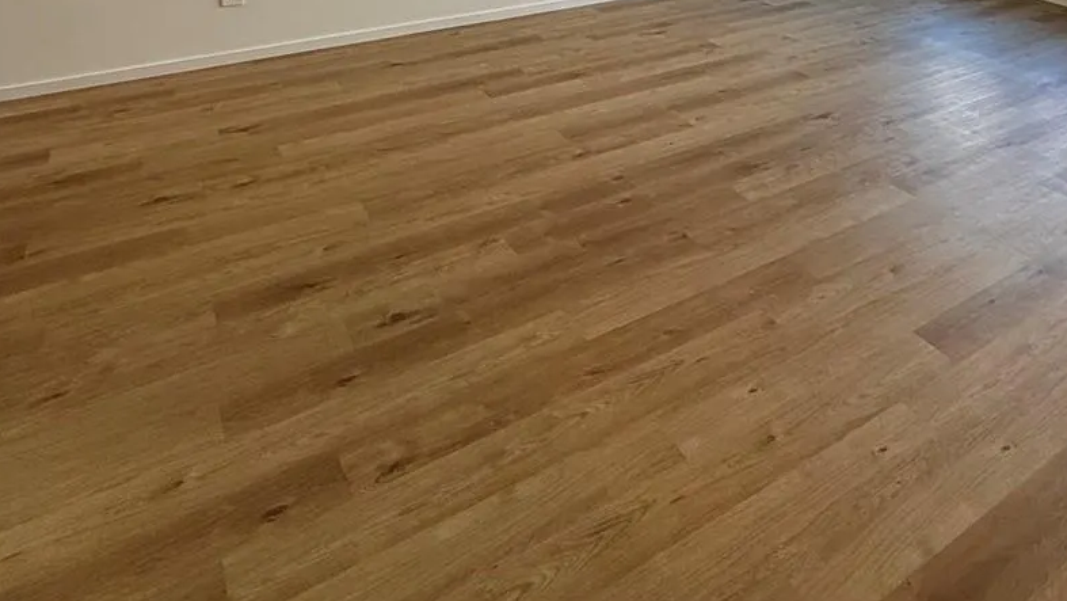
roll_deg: -1.1
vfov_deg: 32.8
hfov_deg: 56.6
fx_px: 877
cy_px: -71
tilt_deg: -9.6
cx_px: 898
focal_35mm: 31
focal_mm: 2.22
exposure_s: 1/128
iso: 64
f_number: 2.2
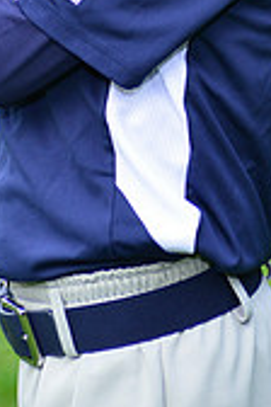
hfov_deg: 2.5
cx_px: 146
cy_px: -204
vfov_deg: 3.7
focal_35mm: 551
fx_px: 6221
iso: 320
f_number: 5.6
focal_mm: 160
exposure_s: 1/200
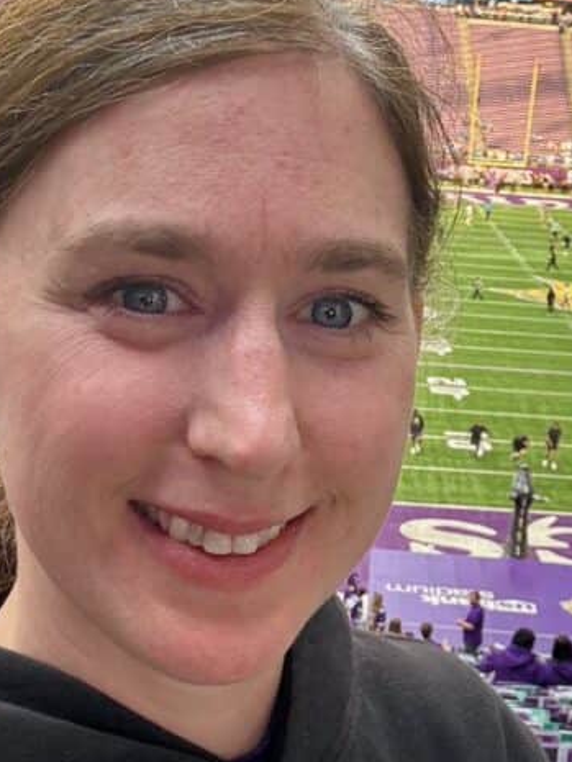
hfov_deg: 22.1
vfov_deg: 29.4
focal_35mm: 66
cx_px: 402
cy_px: 408
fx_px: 1453
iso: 64
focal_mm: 2.69
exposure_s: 1/92
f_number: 1.9
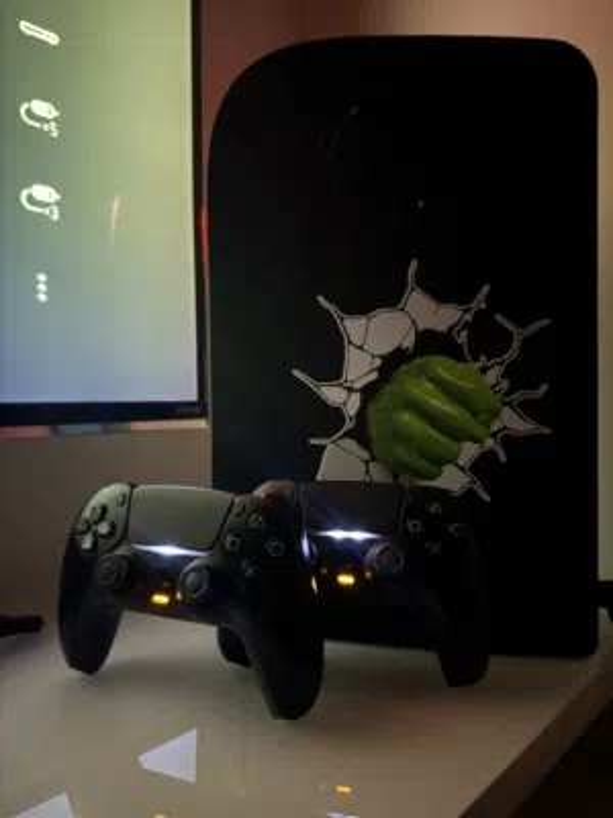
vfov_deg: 71.6
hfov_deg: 56.8
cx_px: 306
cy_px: 409
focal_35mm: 24
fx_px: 567
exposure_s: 1/5
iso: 8000
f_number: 1.78
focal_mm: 6.76
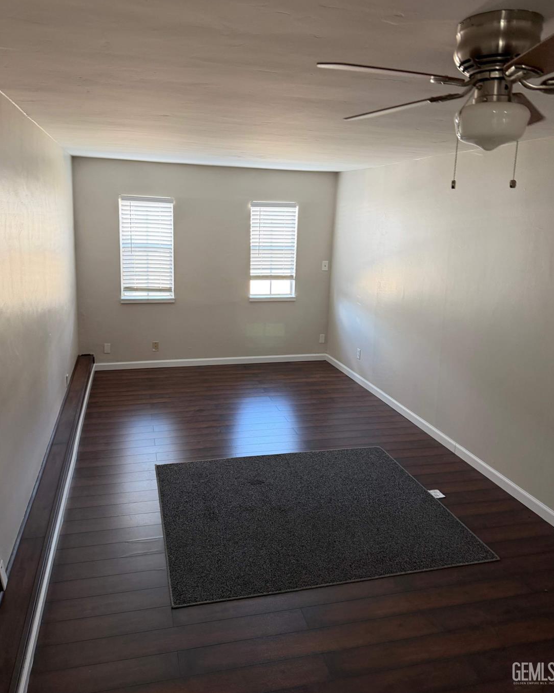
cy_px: 313
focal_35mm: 26
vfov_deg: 65.9
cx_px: 271
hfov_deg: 54.9
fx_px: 533
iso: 320
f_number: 1.78
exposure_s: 1/60
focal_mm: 6.76
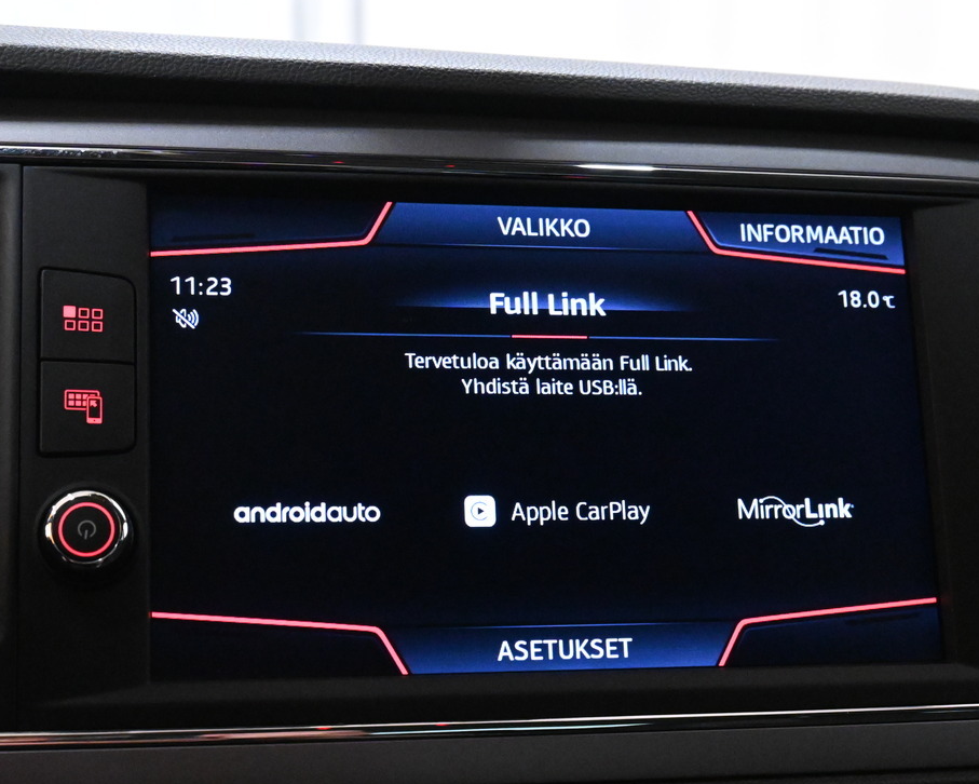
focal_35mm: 58
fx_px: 1676
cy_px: 464
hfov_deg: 32.6
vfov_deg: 26.3
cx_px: 503
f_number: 5.6
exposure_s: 1/125
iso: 6400
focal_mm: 23
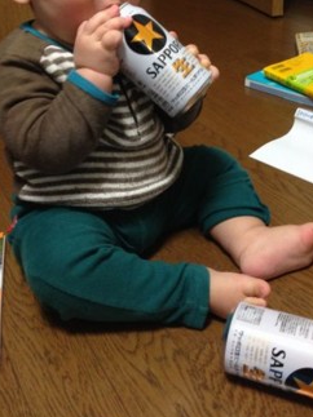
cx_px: 176
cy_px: 143
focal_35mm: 46
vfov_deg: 40.8
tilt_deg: -24.7
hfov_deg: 31.5
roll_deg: +2.5
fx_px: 555
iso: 160
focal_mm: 4.12
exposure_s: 1/20
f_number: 2.4
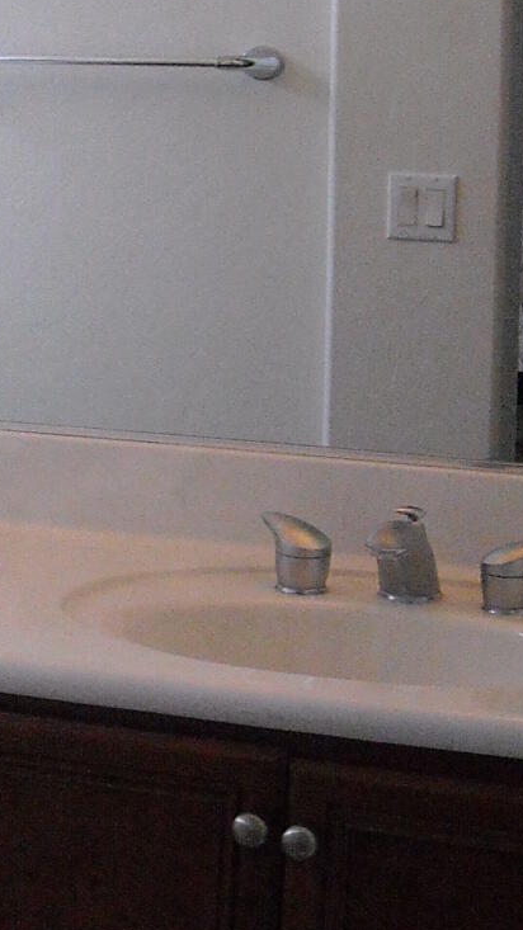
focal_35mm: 104
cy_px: 419
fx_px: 2565
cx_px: -275
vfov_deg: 20.6
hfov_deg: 11.2
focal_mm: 5.7
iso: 518
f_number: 2.8
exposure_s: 1/250
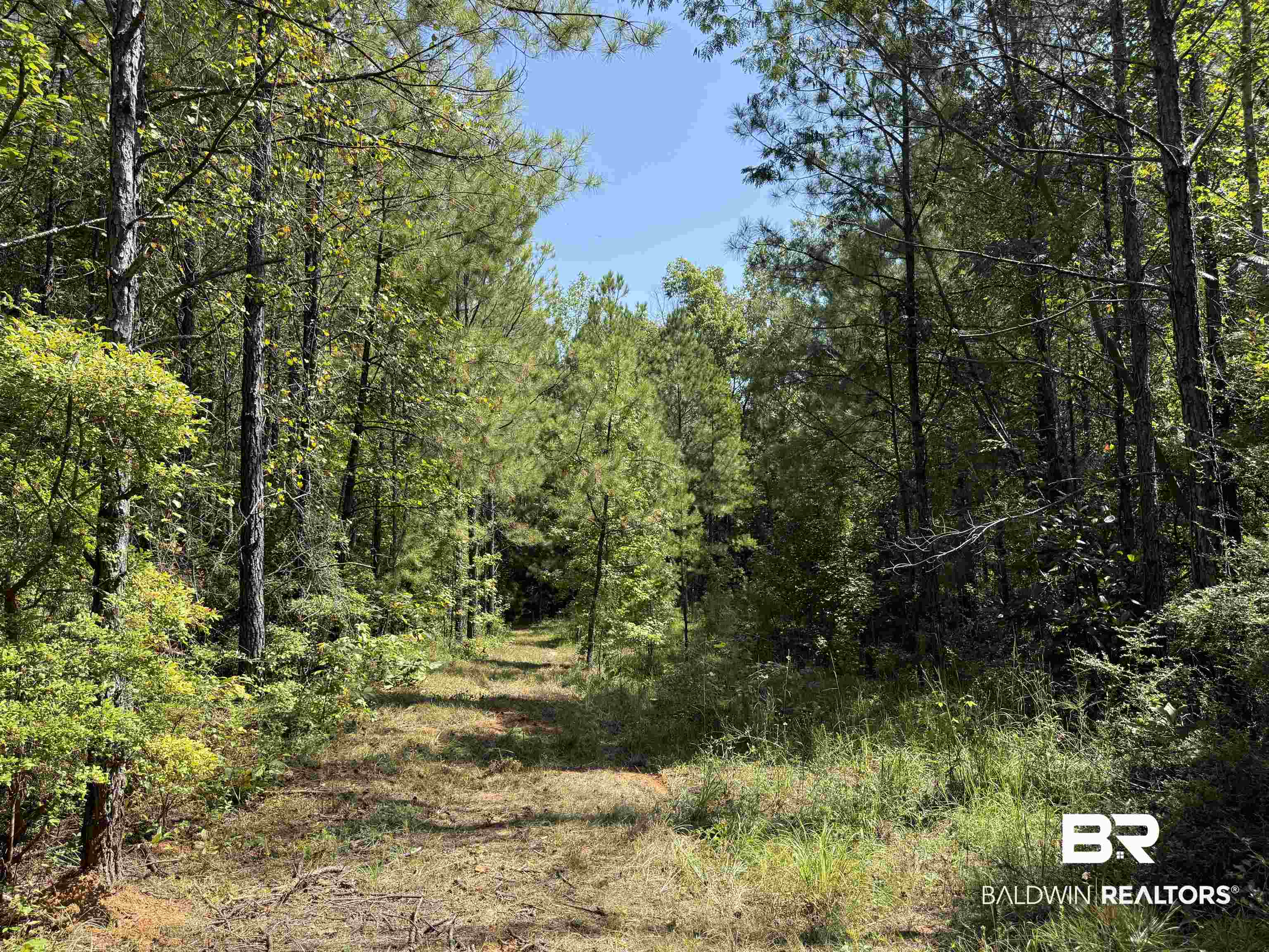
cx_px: 634
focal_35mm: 24
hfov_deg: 71.6
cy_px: 476
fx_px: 880
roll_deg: +0.8
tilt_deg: +3.6
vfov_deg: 56.8
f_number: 1.78
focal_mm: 6.76
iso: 100
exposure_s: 1/1585
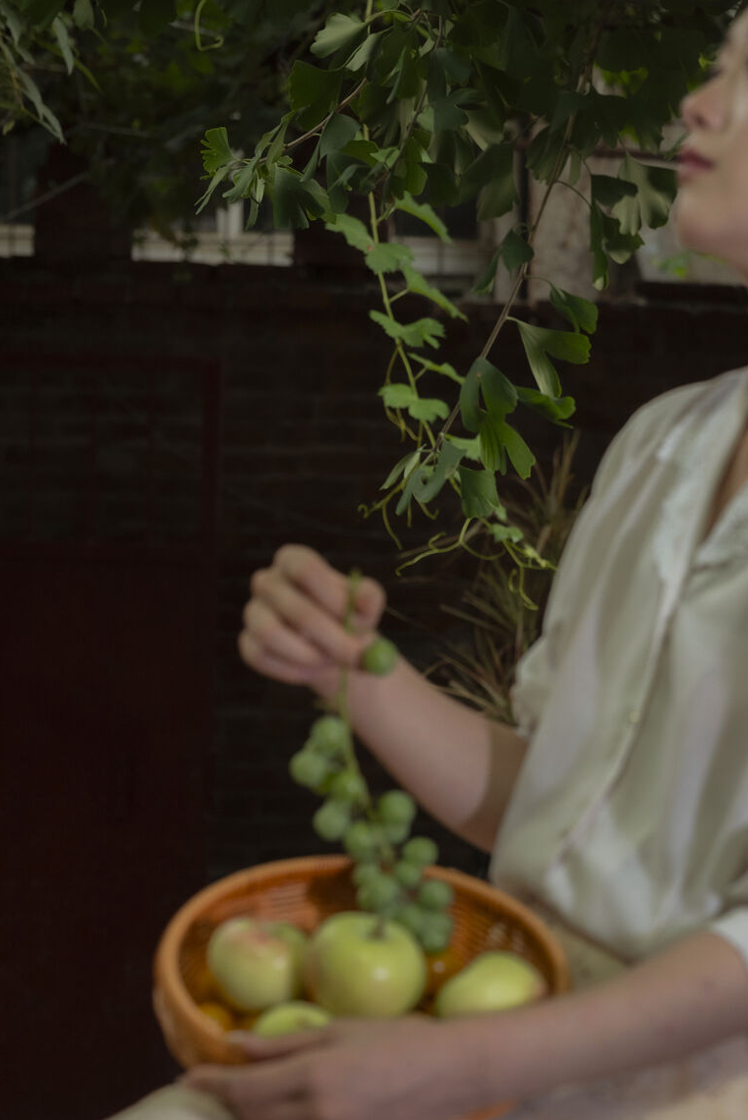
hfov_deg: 12.2
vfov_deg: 18.2
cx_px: 587
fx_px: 3487
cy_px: 661
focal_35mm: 112
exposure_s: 1/125
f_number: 4
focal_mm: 71
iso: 500
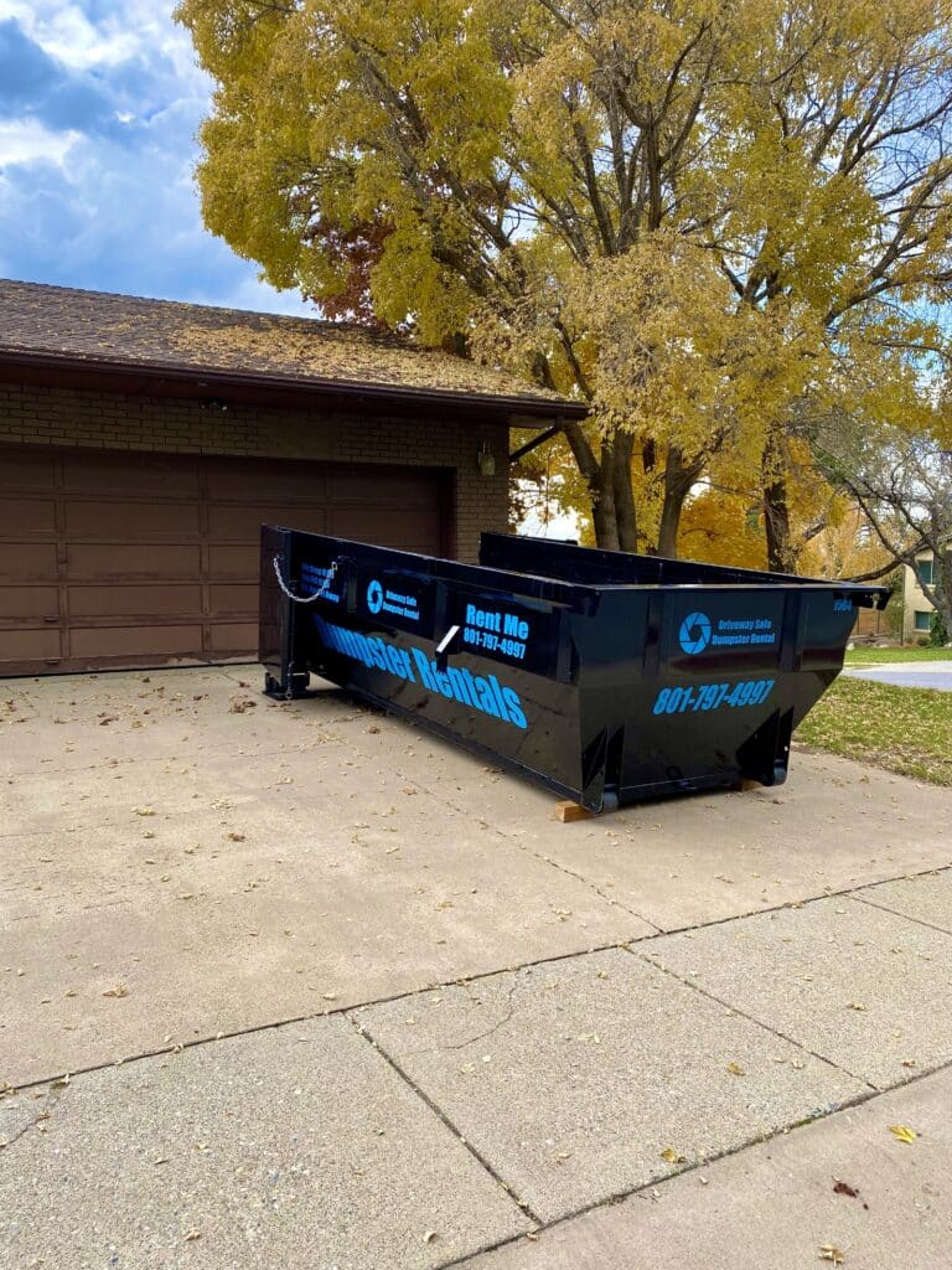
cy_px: 635
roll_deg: +1.3
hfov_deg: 53.1
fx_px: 953
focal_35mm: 26
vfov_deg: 67.3
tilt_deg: -4.7
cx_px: 476
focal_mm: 4.25
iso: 32
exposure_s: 1/513
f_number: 1.8
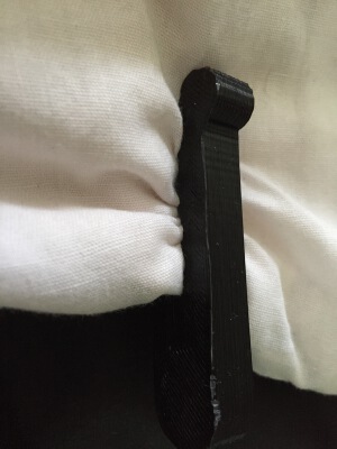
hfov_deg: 48.2
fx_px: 376
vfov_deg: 61.7
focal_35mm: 29
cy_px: 224
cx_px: 168
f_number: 2.2
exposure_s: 1/15
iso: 250
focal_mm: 4.15
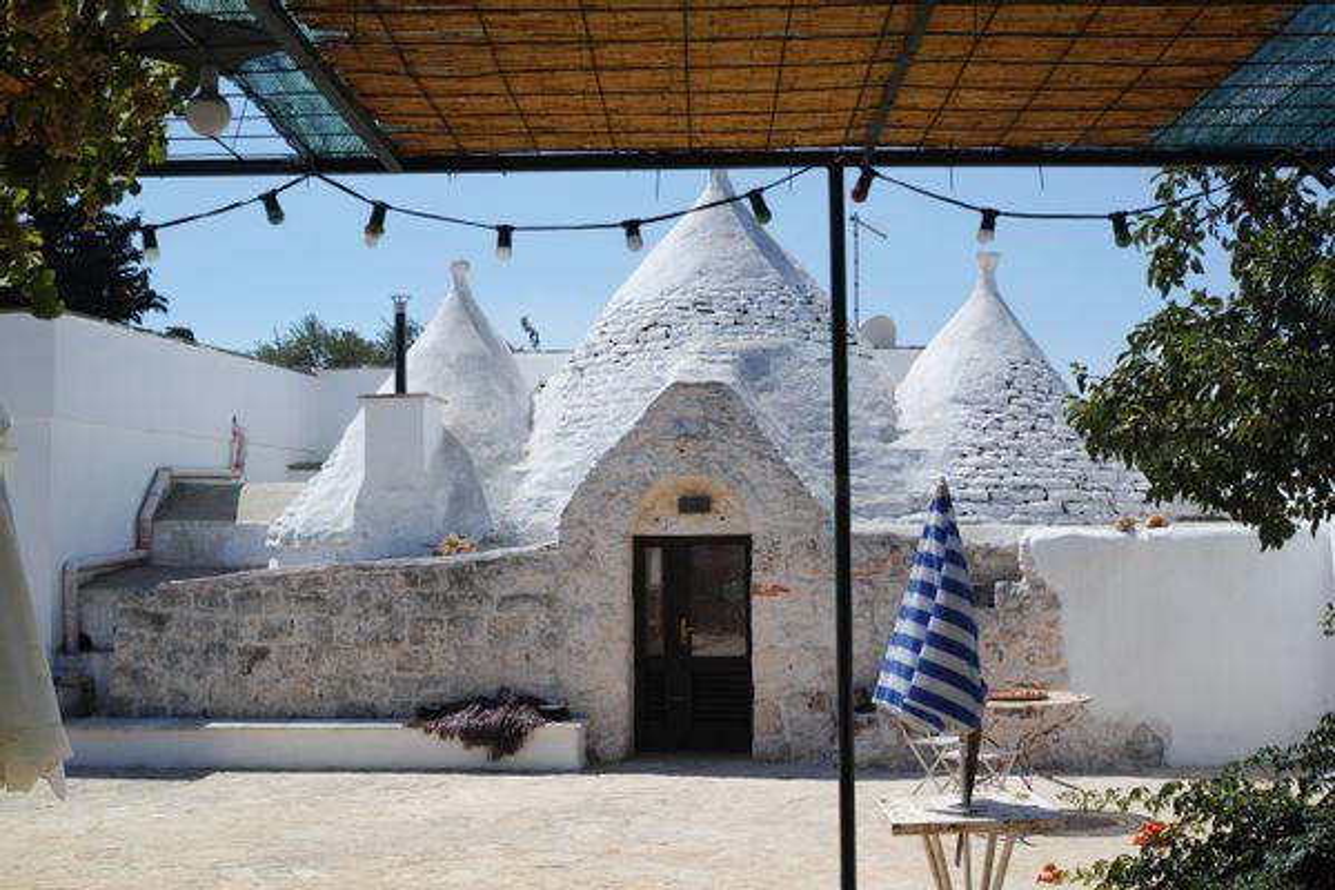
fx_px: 1669
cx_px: 668
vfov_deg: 29.9
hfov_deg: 43.6
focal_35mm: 45
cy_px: 445
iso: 100
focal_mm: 30
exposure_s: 1/200
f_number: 5.6
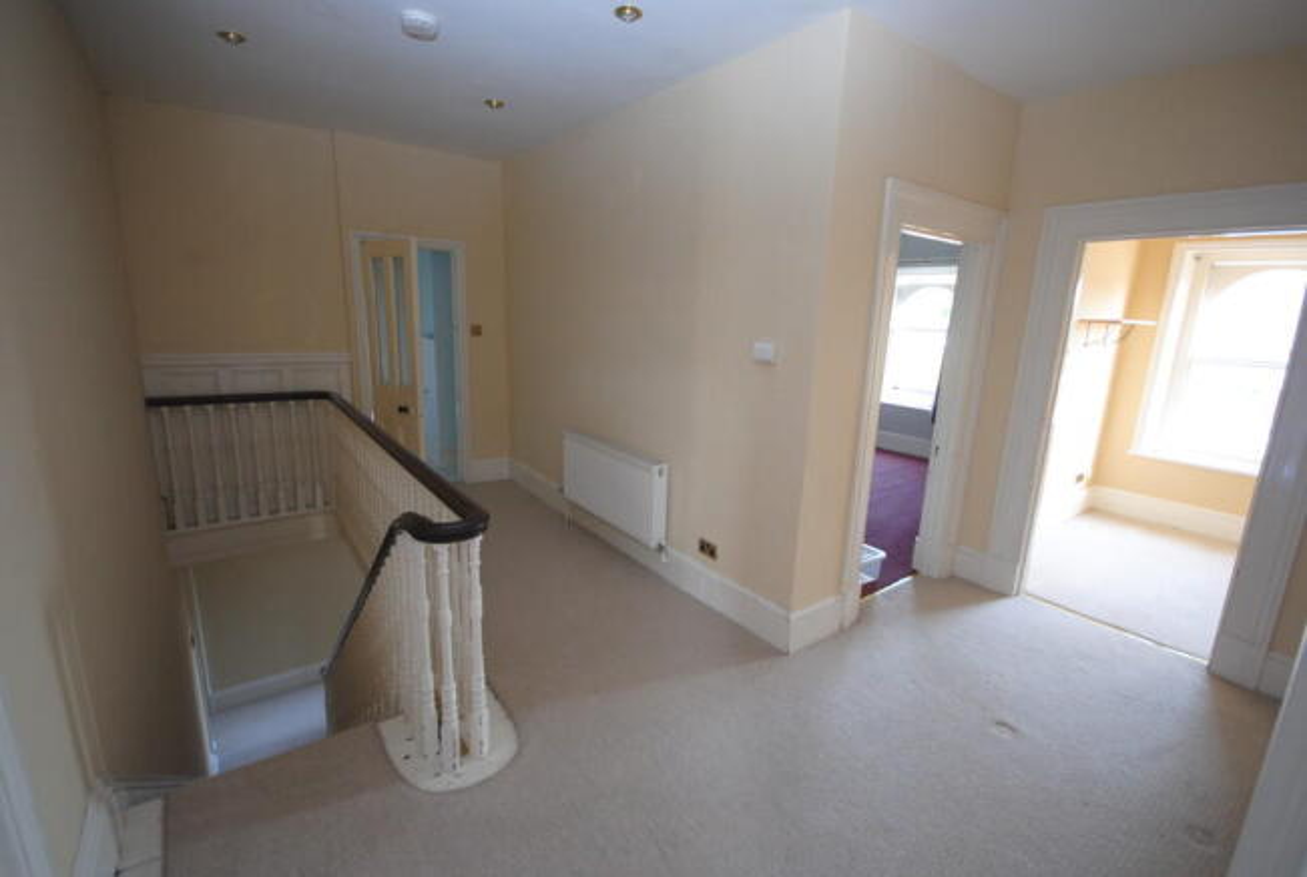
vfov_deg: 77.6
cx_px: 654
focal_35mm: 15
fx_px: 546
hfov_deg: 100.3
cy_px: 438
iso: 400
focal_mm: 10
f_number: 4
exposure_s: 1/40
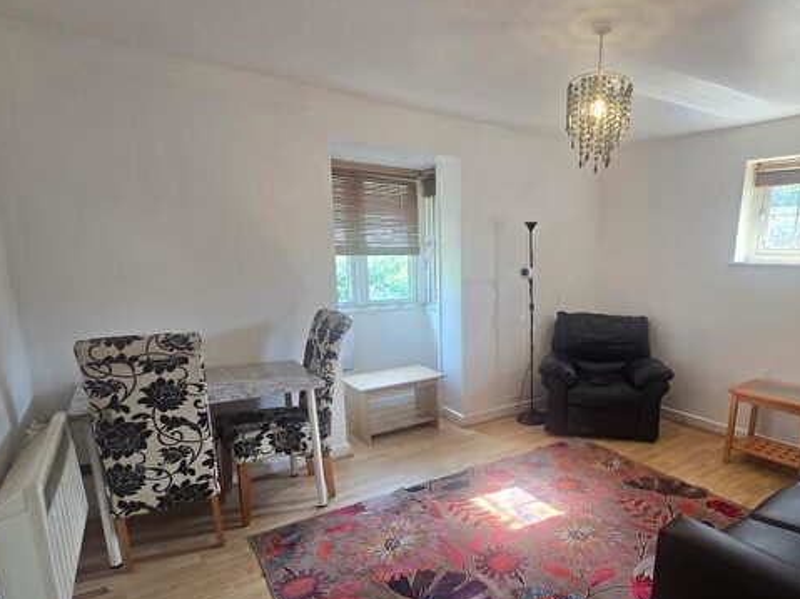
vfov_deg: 67.8
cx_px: 511
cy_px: 366
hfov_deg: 82.7
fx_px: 439
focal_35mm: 19
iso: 100
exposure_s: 1/60
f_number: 2.2
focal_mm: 2.2
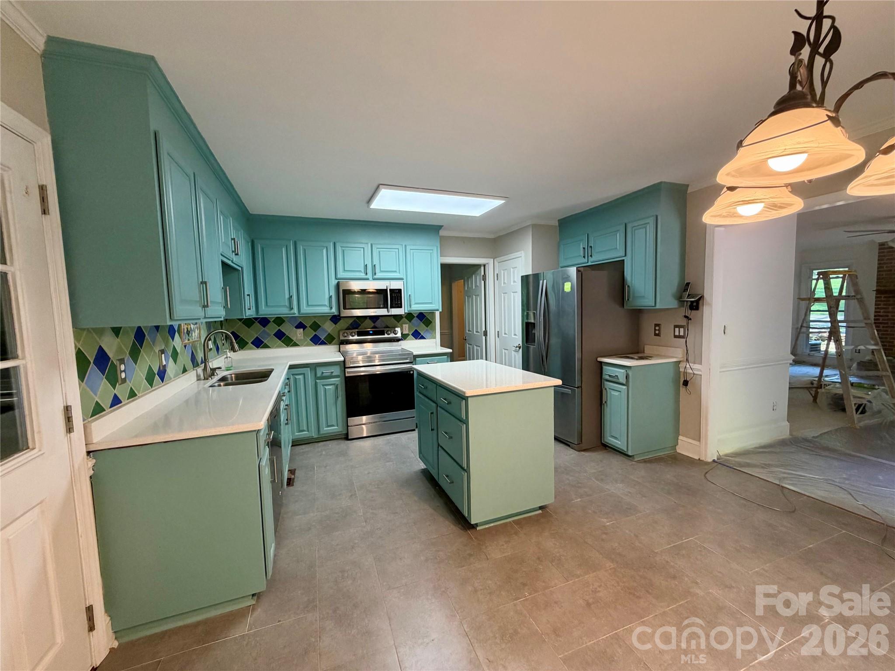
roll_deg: +2.2
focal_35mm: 14
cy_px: 336
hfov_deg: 102.1
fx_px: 362
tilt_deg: -4.8
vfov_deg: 85.7
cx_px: 448
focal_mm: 2.22
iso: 200
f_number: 2.2
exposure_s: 1/60
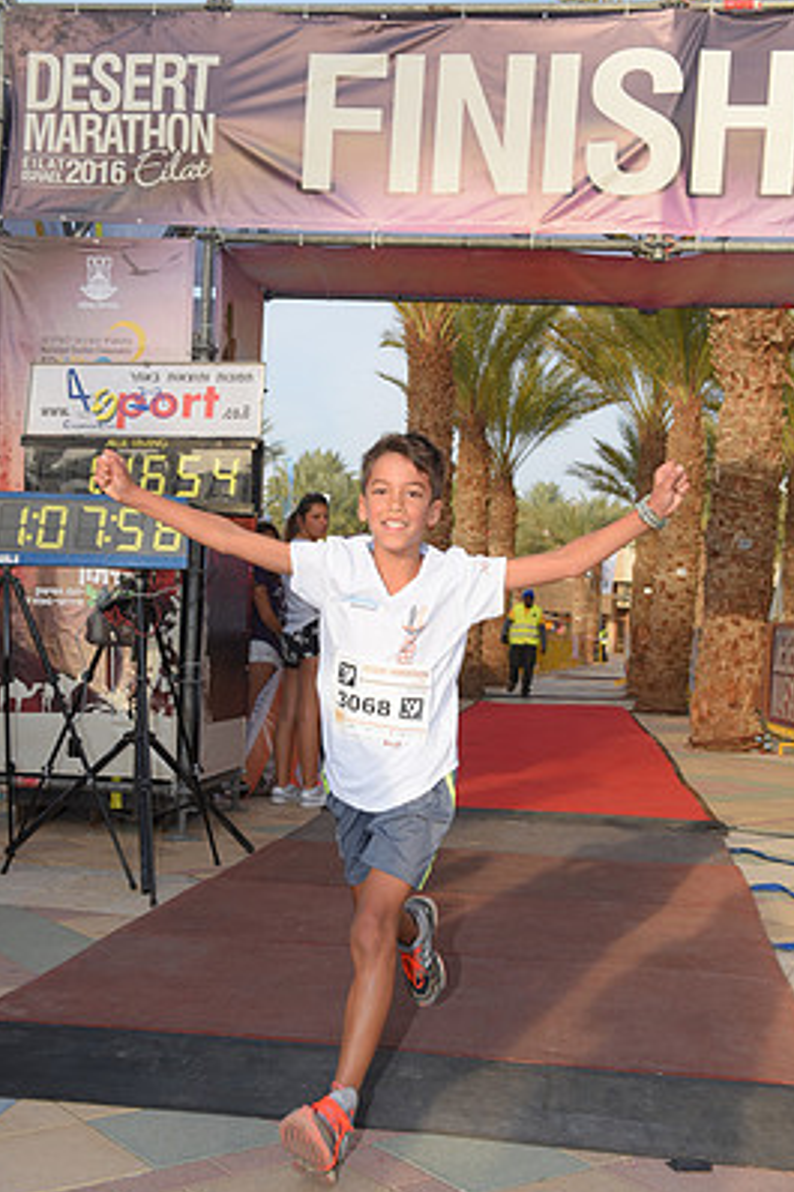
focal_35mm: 43
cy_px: 653
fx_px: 1424
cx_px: 416
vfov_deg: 45.4
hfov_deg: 31.2
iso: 160
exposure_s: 1/320
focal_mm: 38
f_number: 6.3
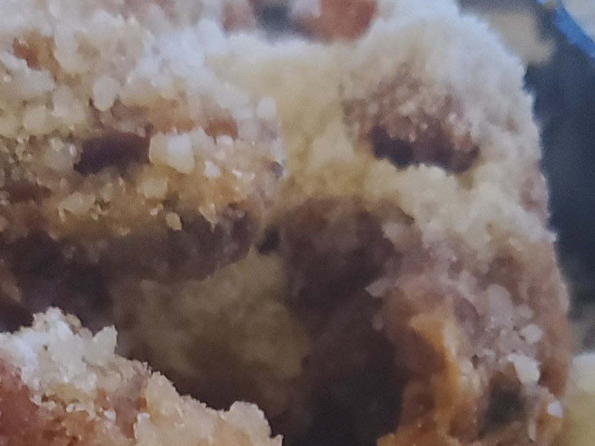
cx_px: 396
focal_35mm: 99
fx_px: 1701
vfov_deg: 14.2
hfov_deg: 19.8
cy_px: 627
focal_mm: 4.3
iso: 640
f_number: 1.5
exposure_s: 1/40
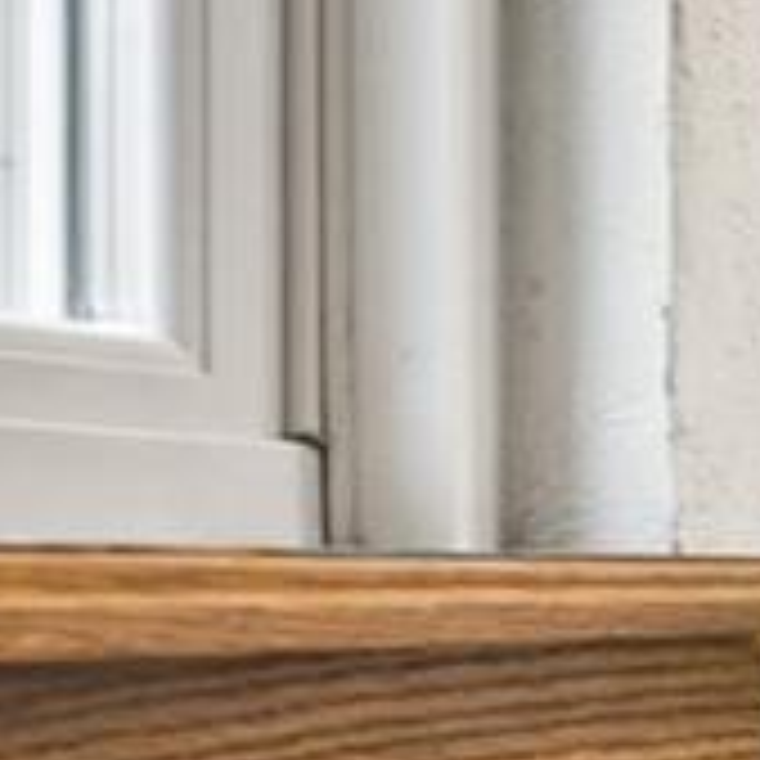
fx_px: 3204
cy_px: 585
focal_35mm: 129
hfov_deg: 7.2
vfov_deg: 13.5
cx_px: 3413
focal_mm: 16
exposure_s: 1.3
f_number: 8
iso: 200
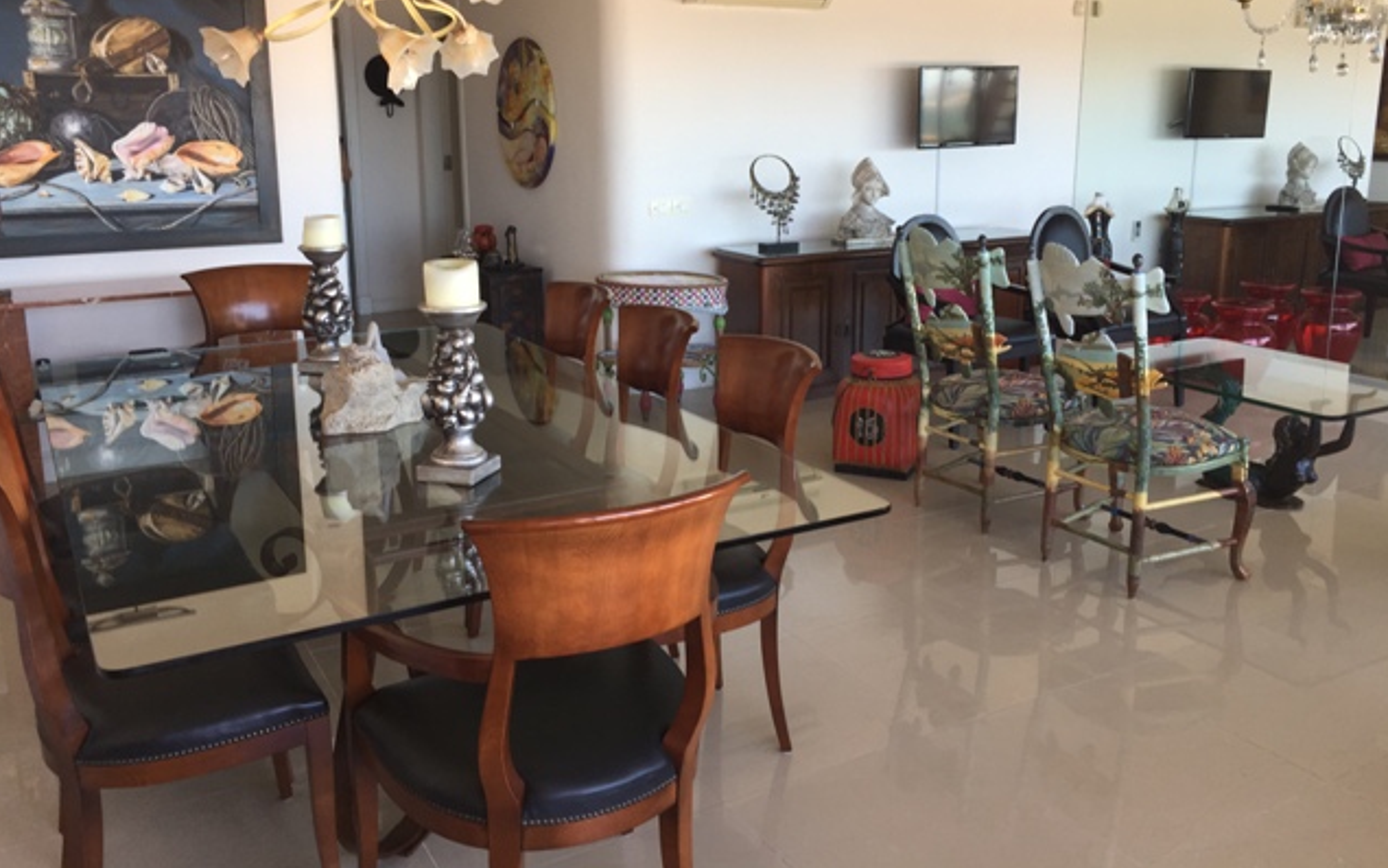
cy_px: 345
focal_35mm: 31
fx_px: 1173
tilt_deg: -11.9
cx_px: 697
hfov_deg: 61.2
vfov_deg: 40.4
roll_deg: -0.2
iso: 32
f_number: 2.2
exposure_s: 1/60
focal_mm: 4.15
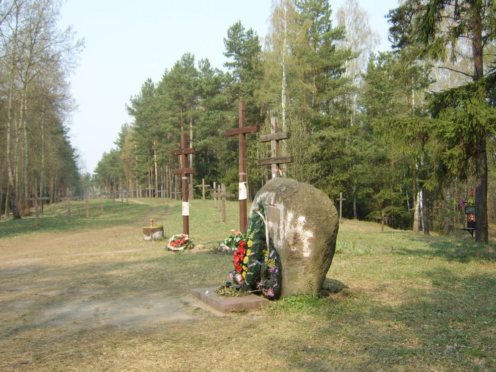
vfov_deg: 45.4
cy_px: 186
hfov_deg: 58.4
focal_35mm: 31
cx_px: 248
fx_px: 444
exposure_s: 1/192
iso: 50
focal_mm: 8.13
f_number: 4
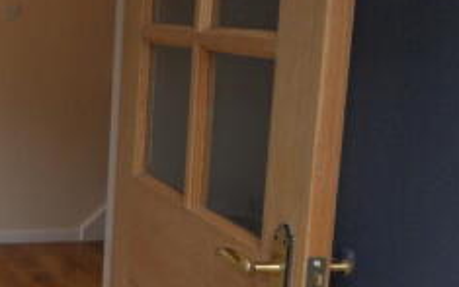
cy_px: 136
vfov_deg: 20.6
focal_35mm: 63
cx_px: -89
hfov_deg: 28.4
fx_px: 788
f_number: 3.3
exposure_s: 1/30
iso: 100
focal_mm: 4.2
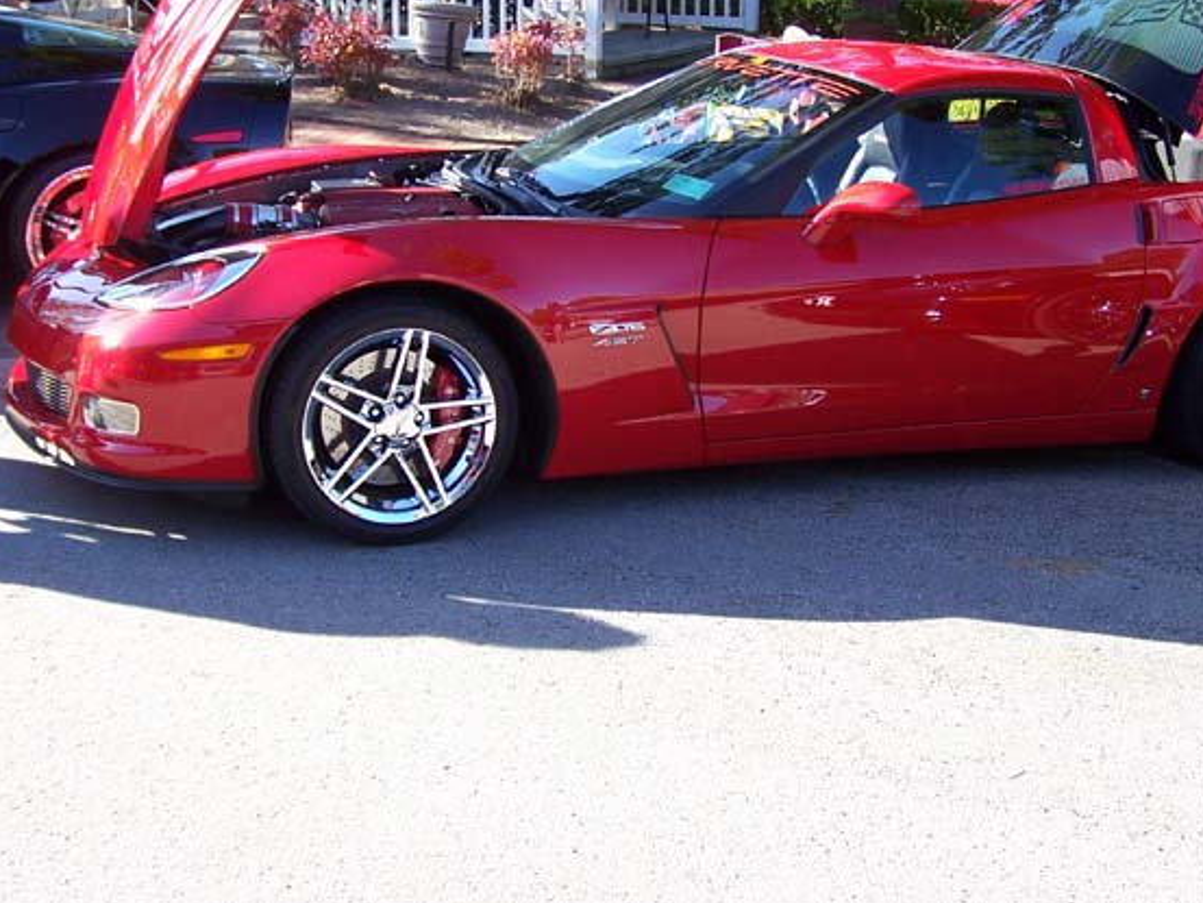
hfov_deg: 34.9
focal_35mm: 55
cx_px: 587
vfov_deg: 26.5
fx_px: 1912
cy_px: 336
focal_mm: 6.3
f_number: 2.8
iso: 80
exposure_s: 1/250
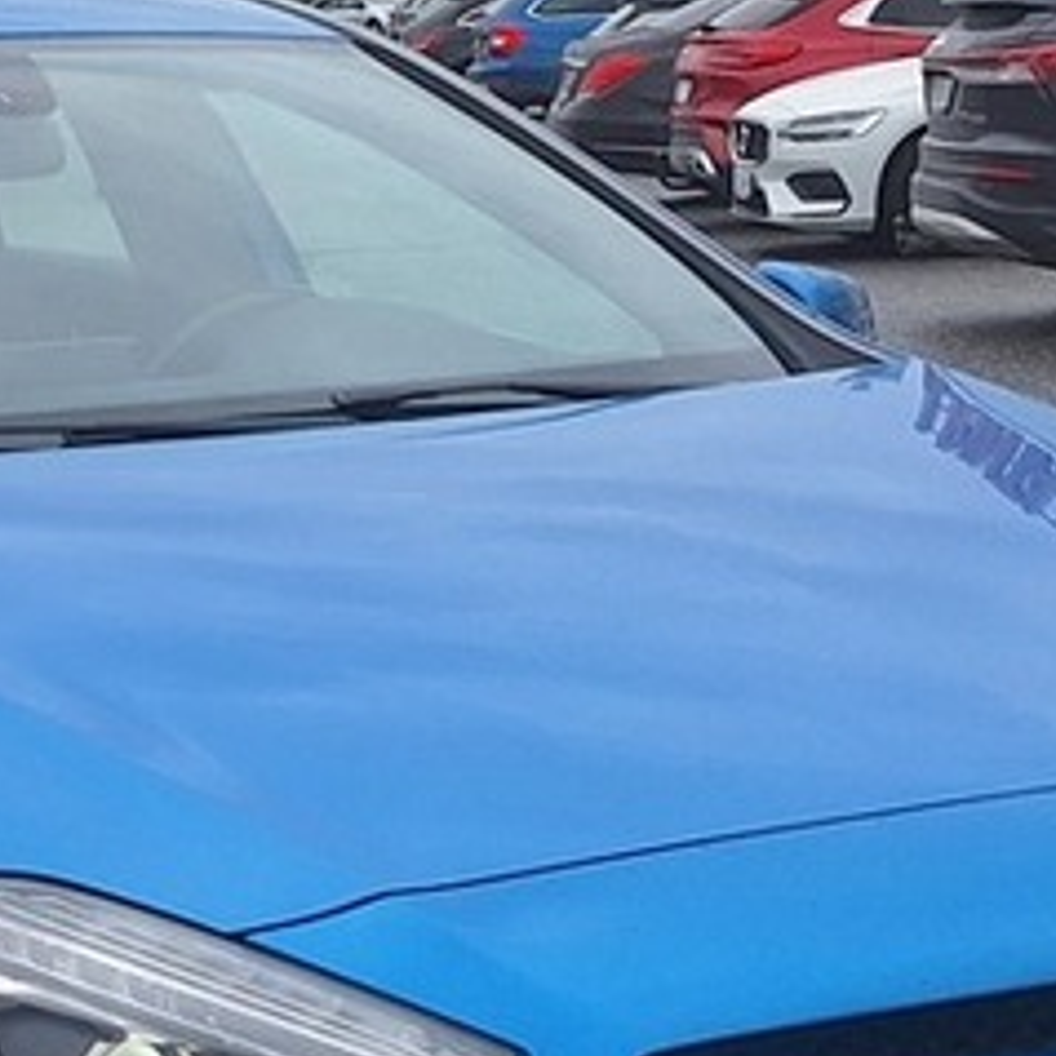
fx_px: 4245
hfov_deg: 14.1
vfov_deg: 14.2
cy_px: 493
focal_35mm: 123
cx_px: 177
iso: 40
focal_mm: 5.54
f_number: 1.8
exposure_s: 1/789
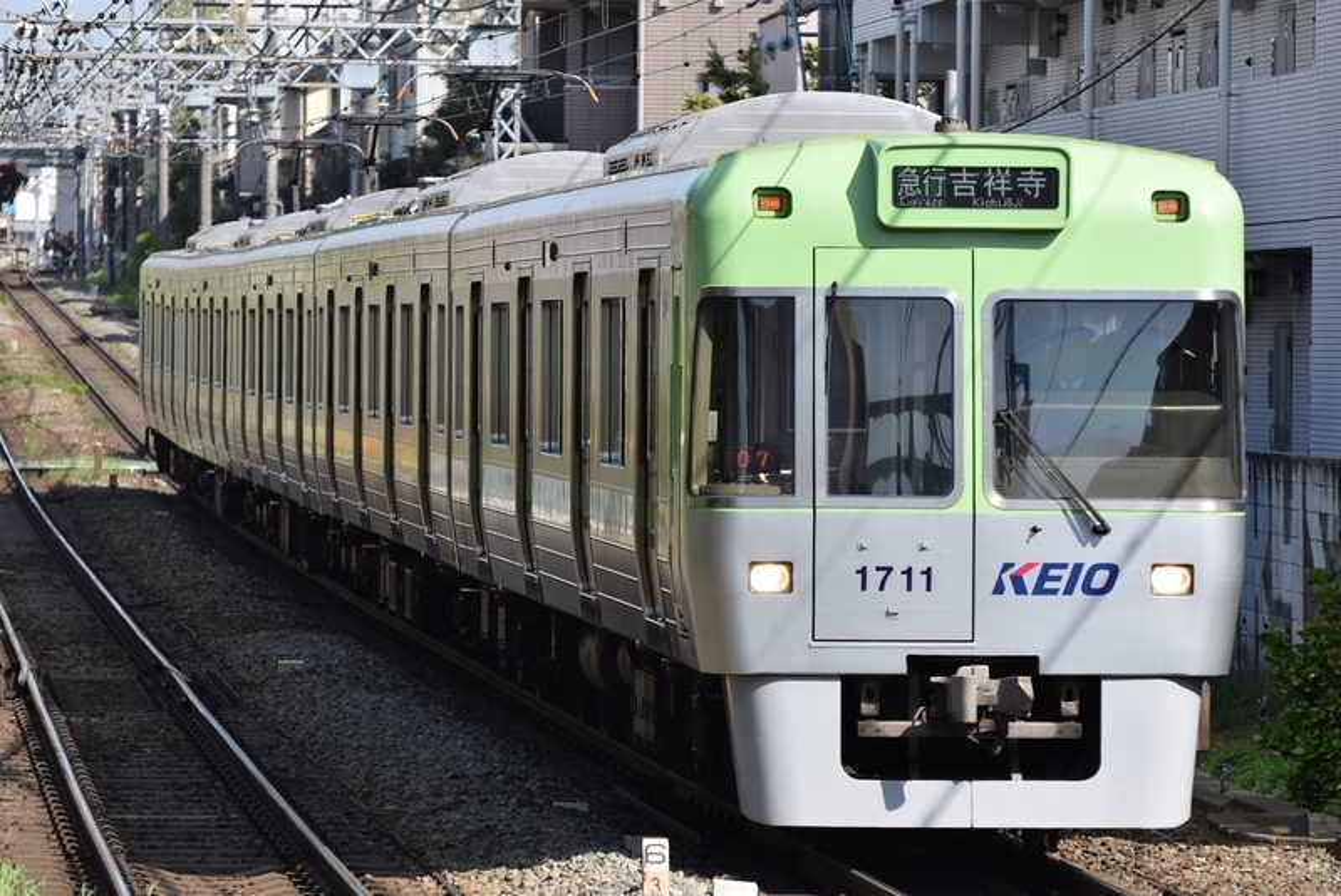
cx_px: 670
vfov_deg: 5.4
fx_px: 9507
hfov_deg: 8.1
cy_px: 448
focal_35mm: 255
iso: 100
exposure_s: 1/500
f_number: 5
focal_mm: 170
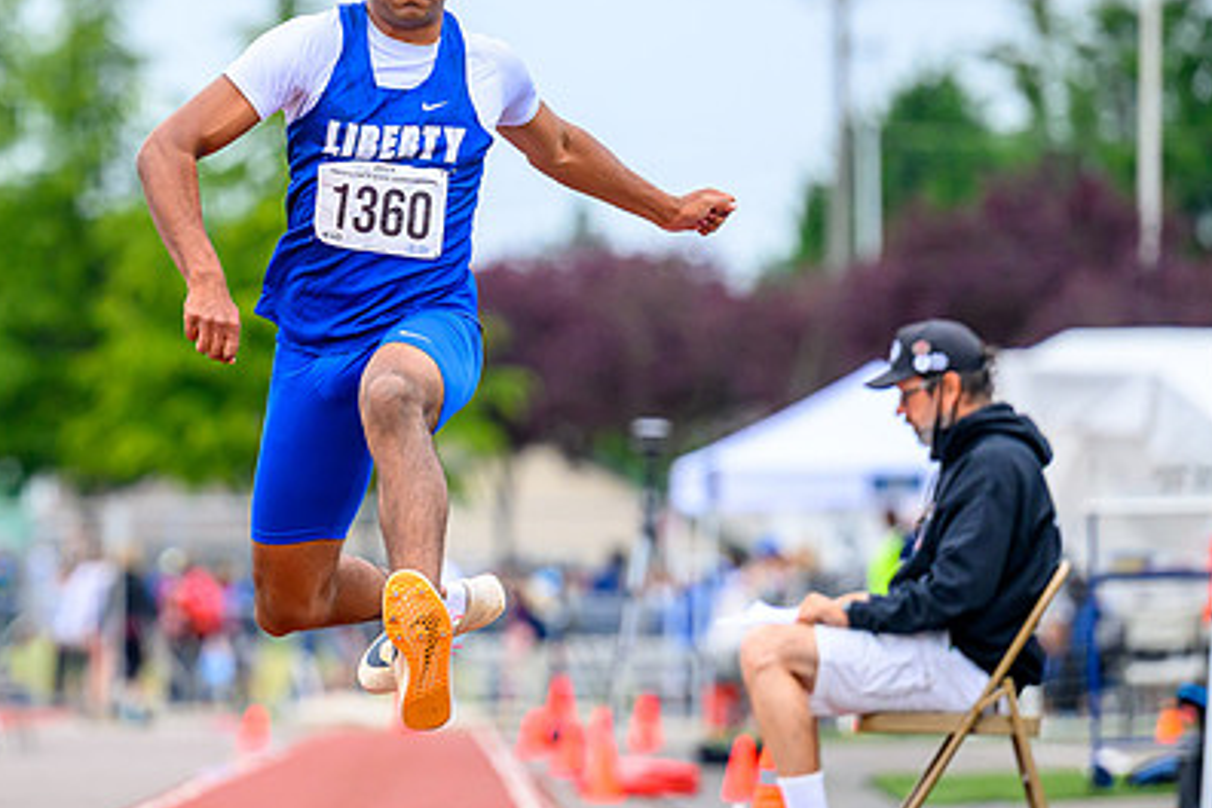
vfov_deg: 3.9
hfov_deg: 5.9
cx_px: 297
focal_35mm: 350
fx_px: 11782
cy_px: 317
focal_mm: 185
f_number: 3.2
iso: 720
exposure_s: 1/2500
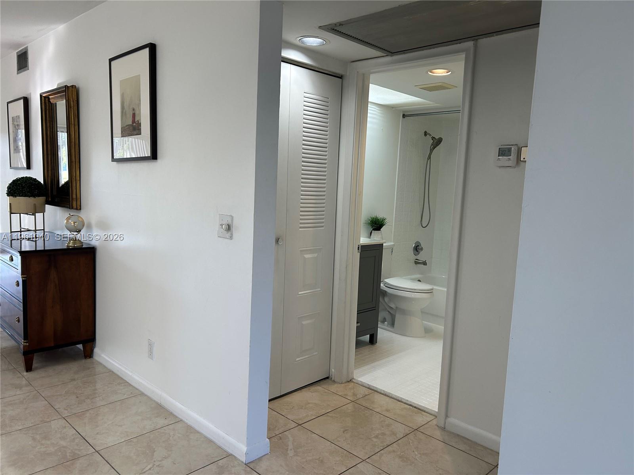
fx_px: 476
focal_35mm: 26
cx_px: 317
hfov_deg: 67.3
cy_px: 238
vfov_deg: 53.1
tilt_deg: -5.4
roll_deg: -2.4
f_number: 1.5
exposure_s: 1/120
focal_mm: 5.7
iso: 80
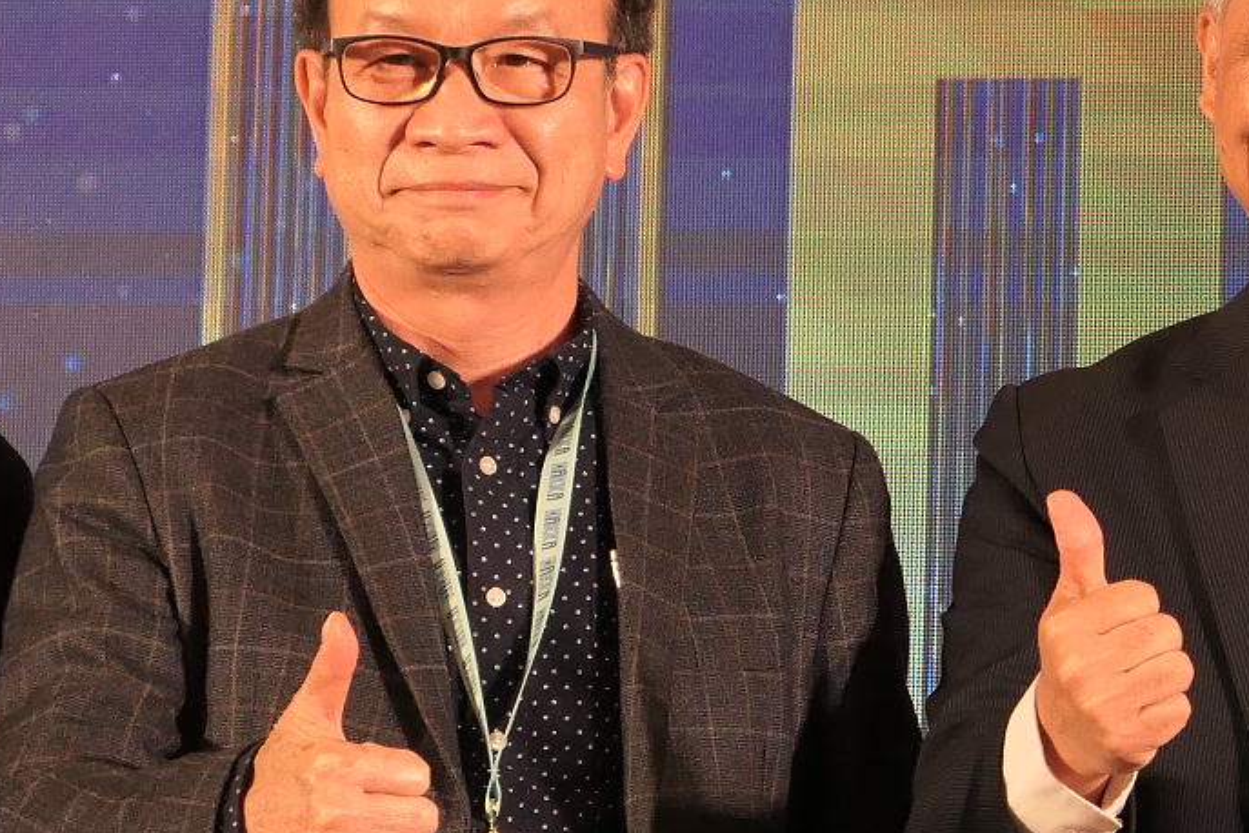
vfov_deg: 6.4
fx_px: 7459
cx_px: 1389
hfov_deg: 9.5
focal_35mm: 215
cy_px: 547
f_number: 2.8
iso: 500
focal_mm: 19.9
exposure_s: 1/100
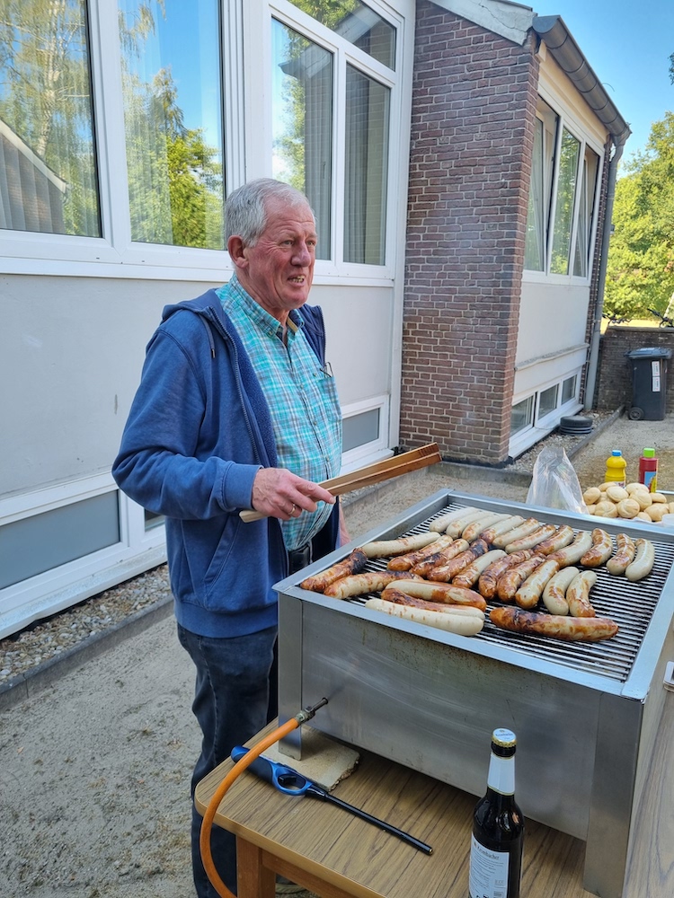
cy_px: 449
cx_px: 337
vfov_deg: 67.3
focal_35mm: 26
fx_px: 675
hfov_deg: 53.1
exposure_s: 1/142
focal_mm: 5.4
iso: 50
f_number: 1.8
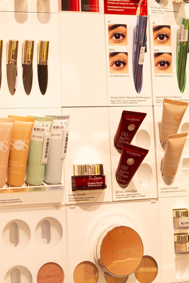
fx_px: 937
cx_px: 42
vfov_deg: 16.9
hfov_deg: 11.5
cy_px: 7
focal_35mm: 119
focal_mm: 35
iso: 100
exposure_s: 1/160
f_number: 2
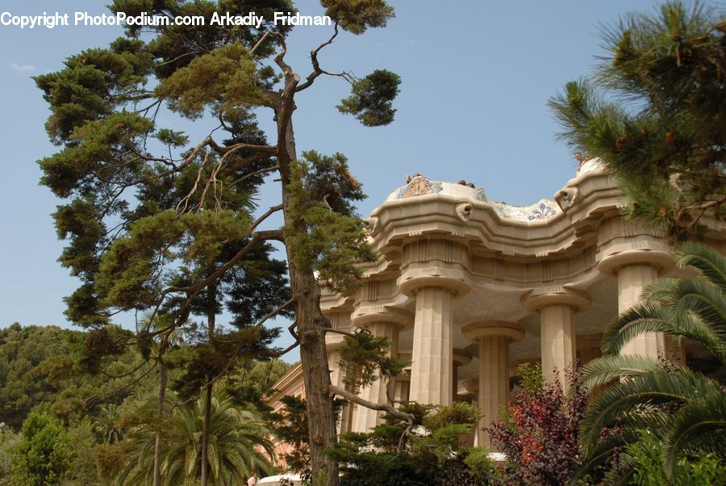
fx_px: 848
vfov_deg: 32.0
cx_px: 363
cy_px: 243
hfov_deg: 46.4
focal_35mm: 42
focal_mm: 28
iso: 160
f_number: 5.6
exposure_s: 1/400
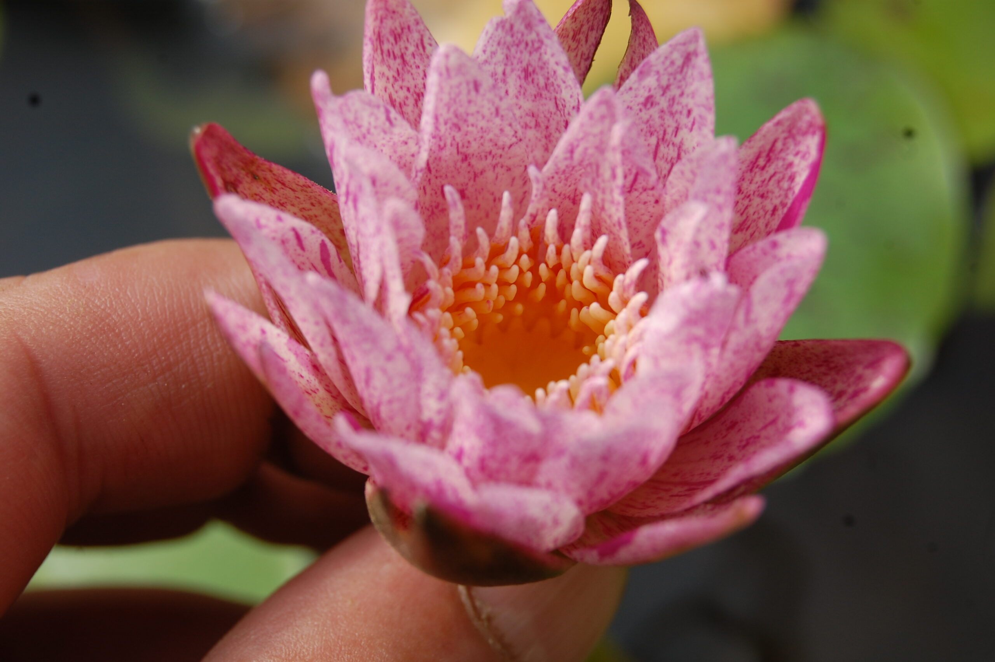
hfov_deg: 24.6
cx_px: 498
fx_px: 2278
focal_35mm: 82
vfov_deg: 16.5
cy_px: 331
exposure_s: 1/320
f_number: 9
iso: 200
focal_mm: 55
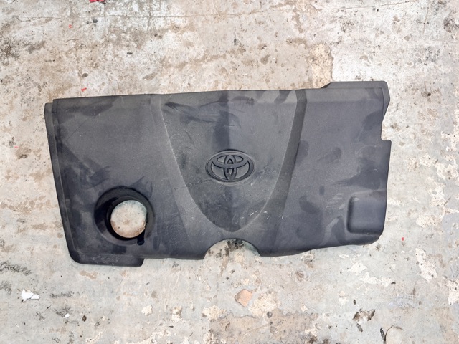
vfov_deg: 56.8
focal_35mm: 24
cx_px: 230
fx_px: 318
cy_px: 172
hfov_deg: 71.6
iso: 200
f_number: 1.78
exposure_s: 1/50
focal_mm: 6.76
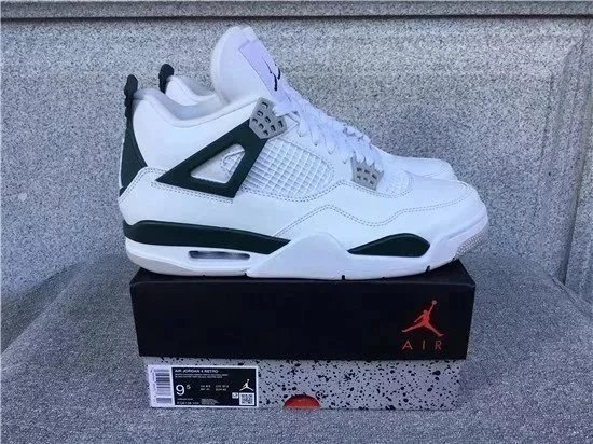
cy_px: 222
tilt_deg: -19.0
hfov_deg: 58.4
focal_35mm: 31
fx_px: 531
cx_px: 296
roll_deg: +0.8
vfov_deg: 45.4
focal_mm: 3.3
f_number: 2.4
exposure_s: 1/185
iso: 25
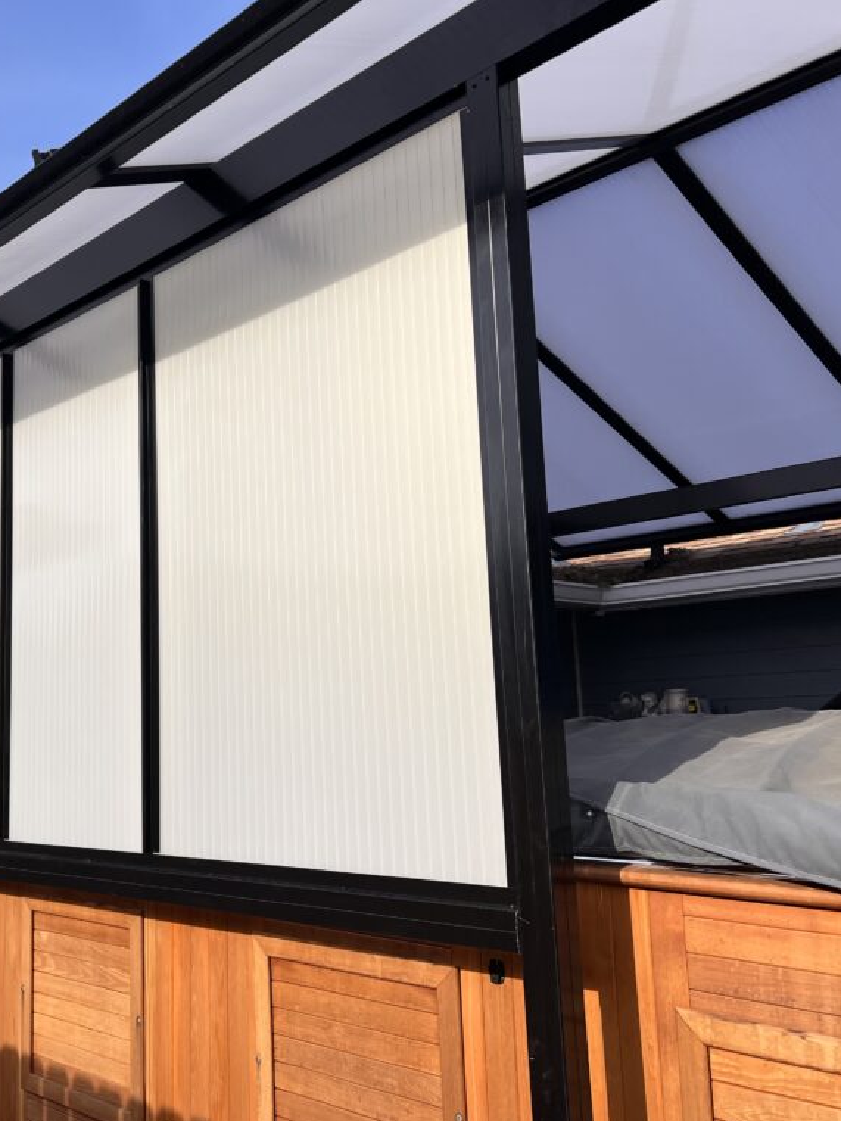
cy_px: 564
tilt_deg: +10.2
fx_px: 1133
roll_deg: +1.6
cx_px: 218
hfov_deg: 39.7
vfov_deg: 52.6
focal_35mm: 35
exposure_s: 1/4274
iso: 50
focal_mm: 5.7
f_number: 1.5
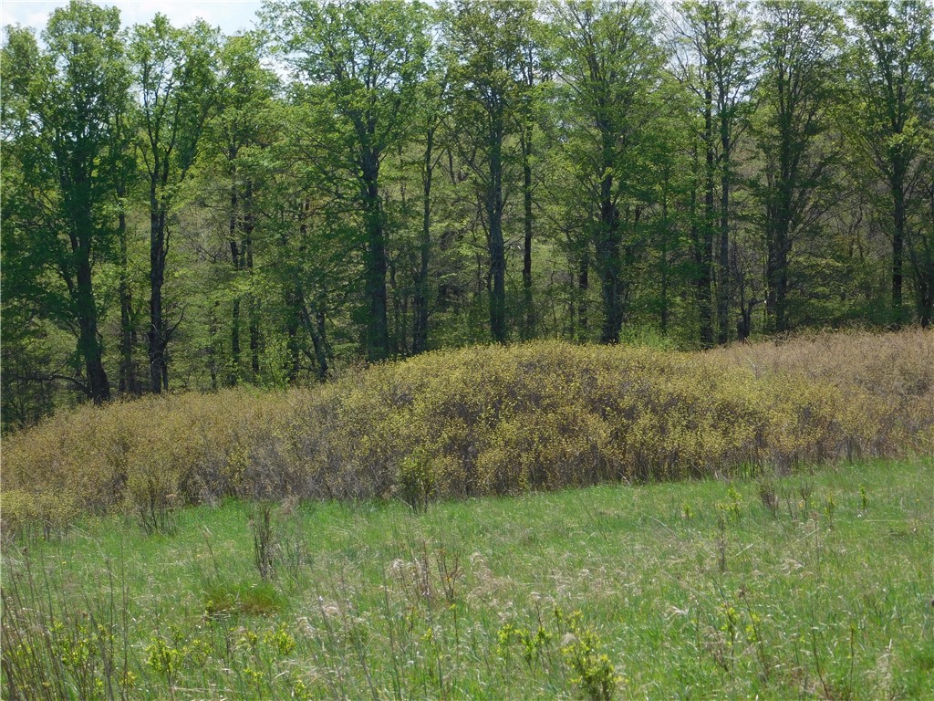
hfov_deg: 11.6
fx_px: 4587
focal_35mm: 170
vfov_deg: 8.7
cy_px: 350
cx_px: 467
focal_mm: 30.1
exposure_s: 1/500
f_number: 5.3
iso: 125
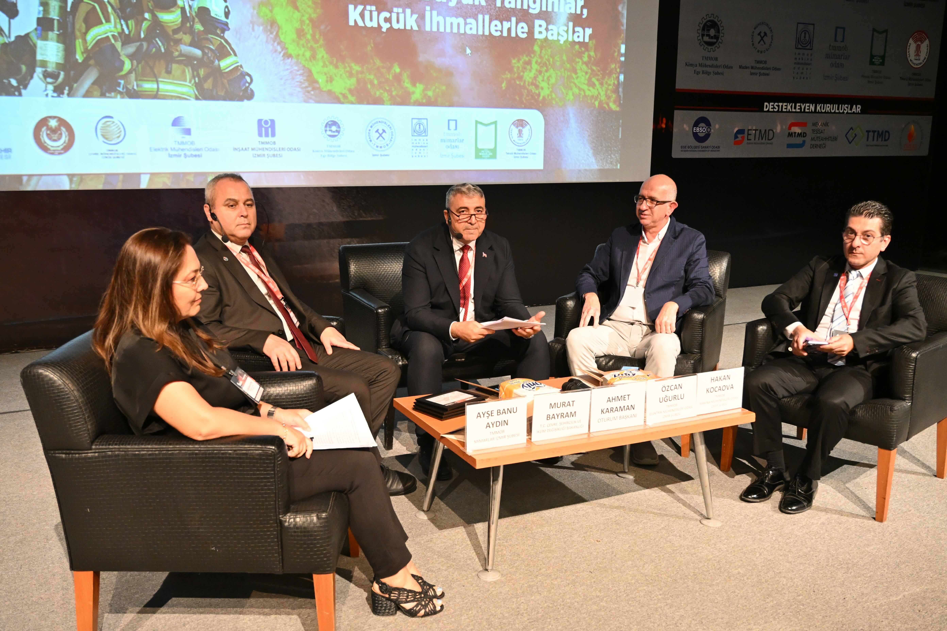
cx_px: 474
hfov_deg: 57.2
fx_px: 868
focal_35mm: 33
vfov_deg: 40.0
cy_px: 316
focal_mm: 22
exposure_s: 1/40
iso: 4000
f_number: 3.5
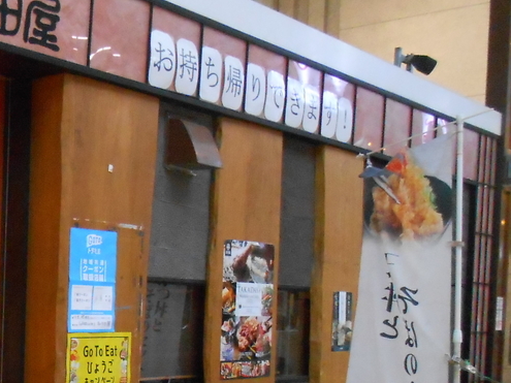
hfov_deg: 27.4
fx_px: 930
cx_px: -90
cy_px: 336
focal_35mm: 63
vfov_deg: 22.8
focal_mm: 4.6
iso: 800
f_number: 3.5
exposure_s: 1/50
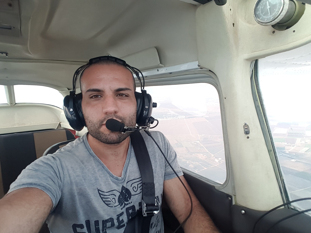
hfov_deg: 79.0
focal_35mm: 21
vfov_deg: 63.4
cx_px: 156
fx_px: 189
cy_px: 116
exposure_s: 1/268
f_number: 1.7
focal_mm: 2.1
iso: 50
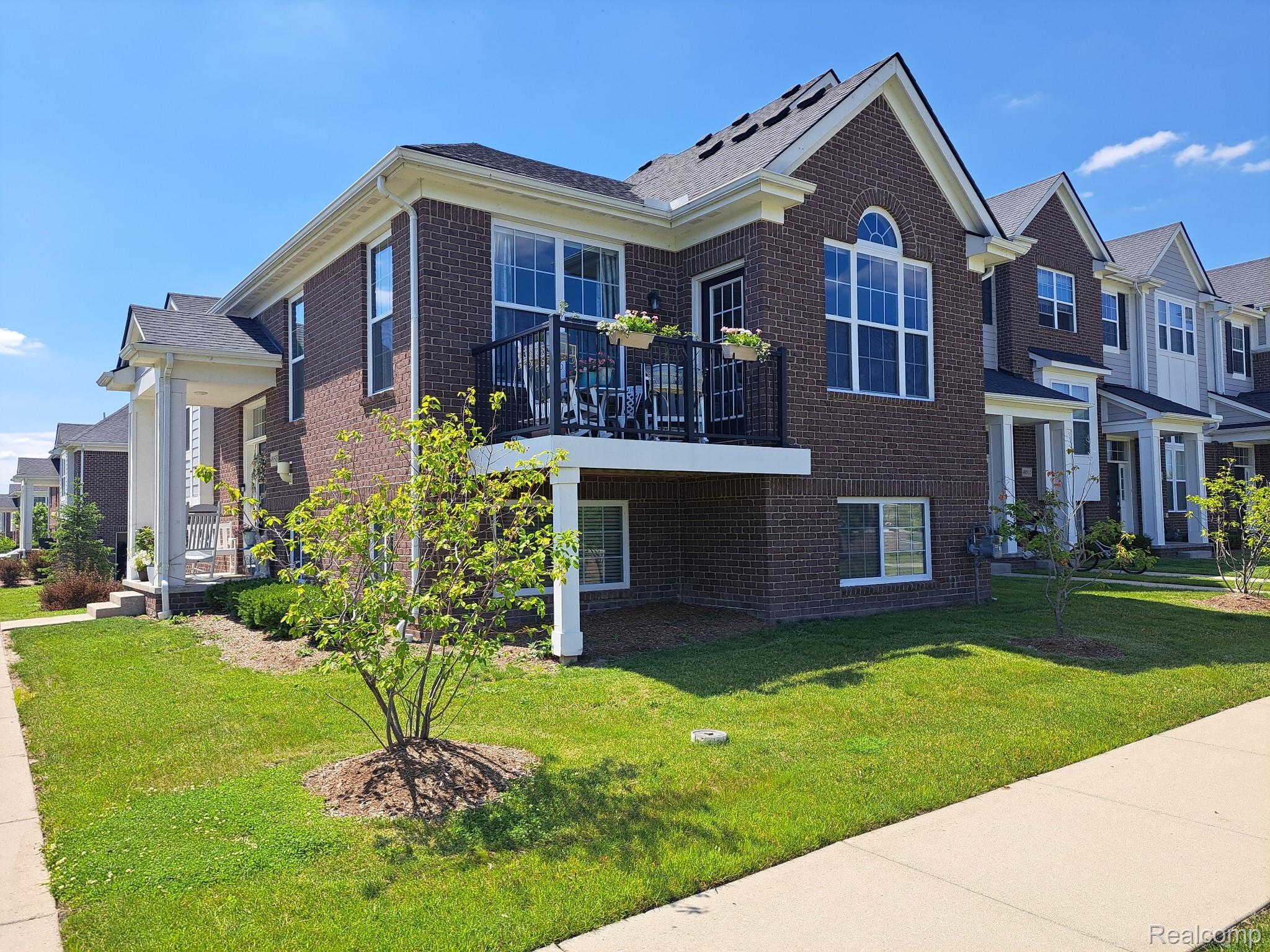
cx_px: 635
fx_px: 881
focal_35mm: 24
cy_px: 476
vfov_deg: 56.8
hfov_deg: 71.6
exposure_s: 1/1437
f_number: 1.8
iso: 50
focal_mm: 5.23
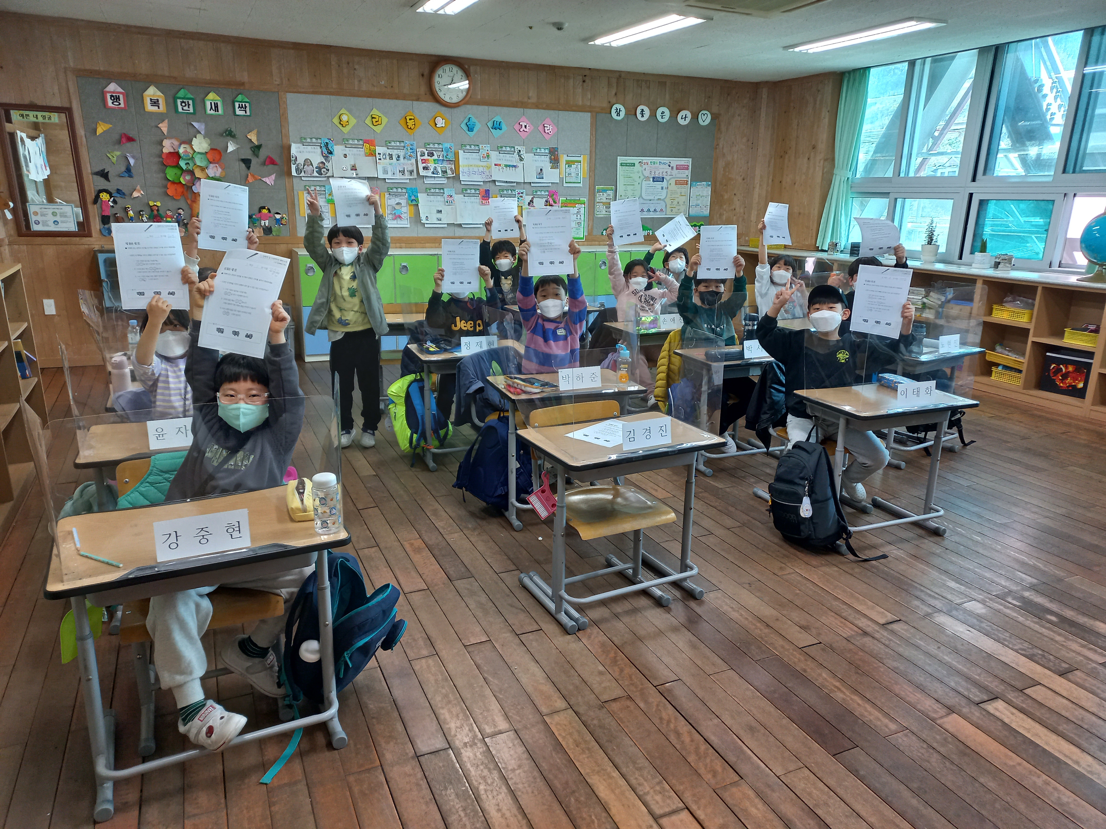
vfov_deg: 54.9
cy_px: 414
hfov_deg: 69.4
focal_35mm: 25
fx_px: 799
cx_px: 553
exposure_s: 1/59
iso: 250
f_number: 1.8
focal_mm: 4.6
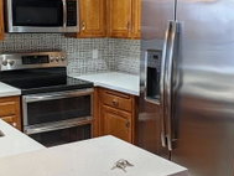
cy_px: 89
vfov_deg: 27.1
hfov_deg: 35.5
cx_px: 103
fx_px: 365
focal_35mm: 54
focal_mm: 6.9
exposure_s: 1/120
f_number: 1.68
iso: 19
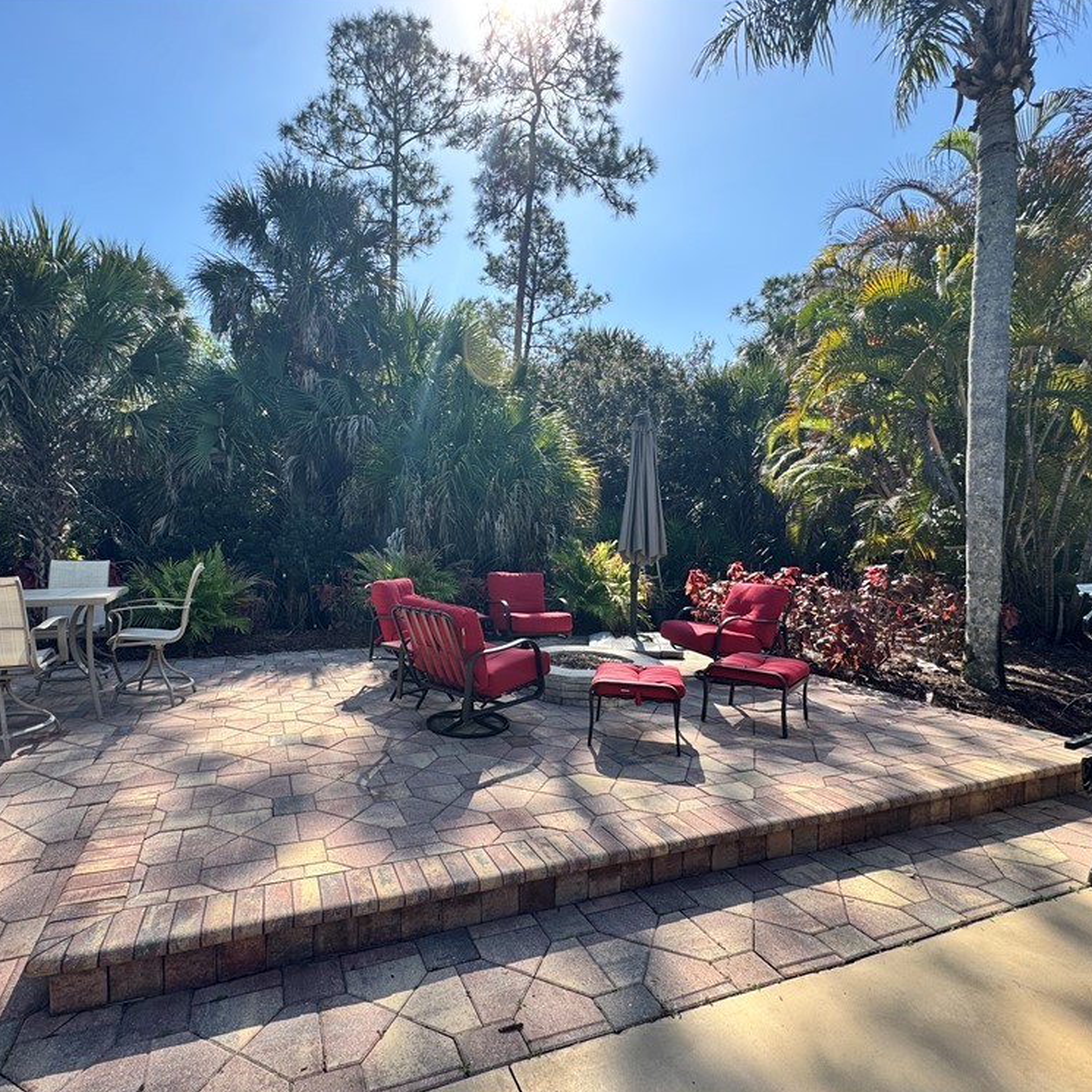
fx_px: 607
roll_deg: -0.7
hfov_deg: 83.4
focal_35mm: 17
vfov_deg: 84.0
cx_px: 466
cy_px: 554
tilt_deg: -2.0
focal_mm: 2.22
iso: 40
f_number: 2.2
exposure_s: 1/693
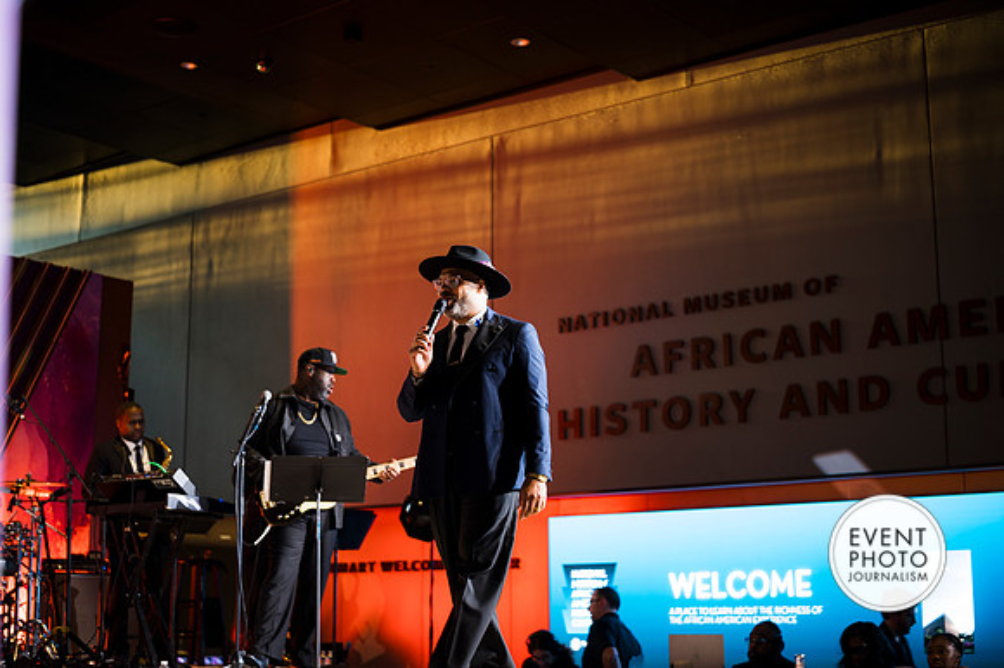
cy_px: 334
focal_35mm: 55
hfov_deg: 36.3
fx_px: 1533
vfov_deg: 24.6
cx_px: 502
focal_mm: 55
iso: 180
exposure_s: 1/80
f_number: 1.8
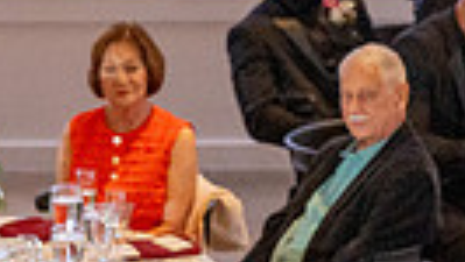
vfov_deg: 2.6
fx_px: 5762
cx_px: 210
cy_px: 658
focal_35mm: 467
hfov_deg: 4.6
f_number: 4
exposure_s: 1/200
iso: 3200
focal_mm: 102
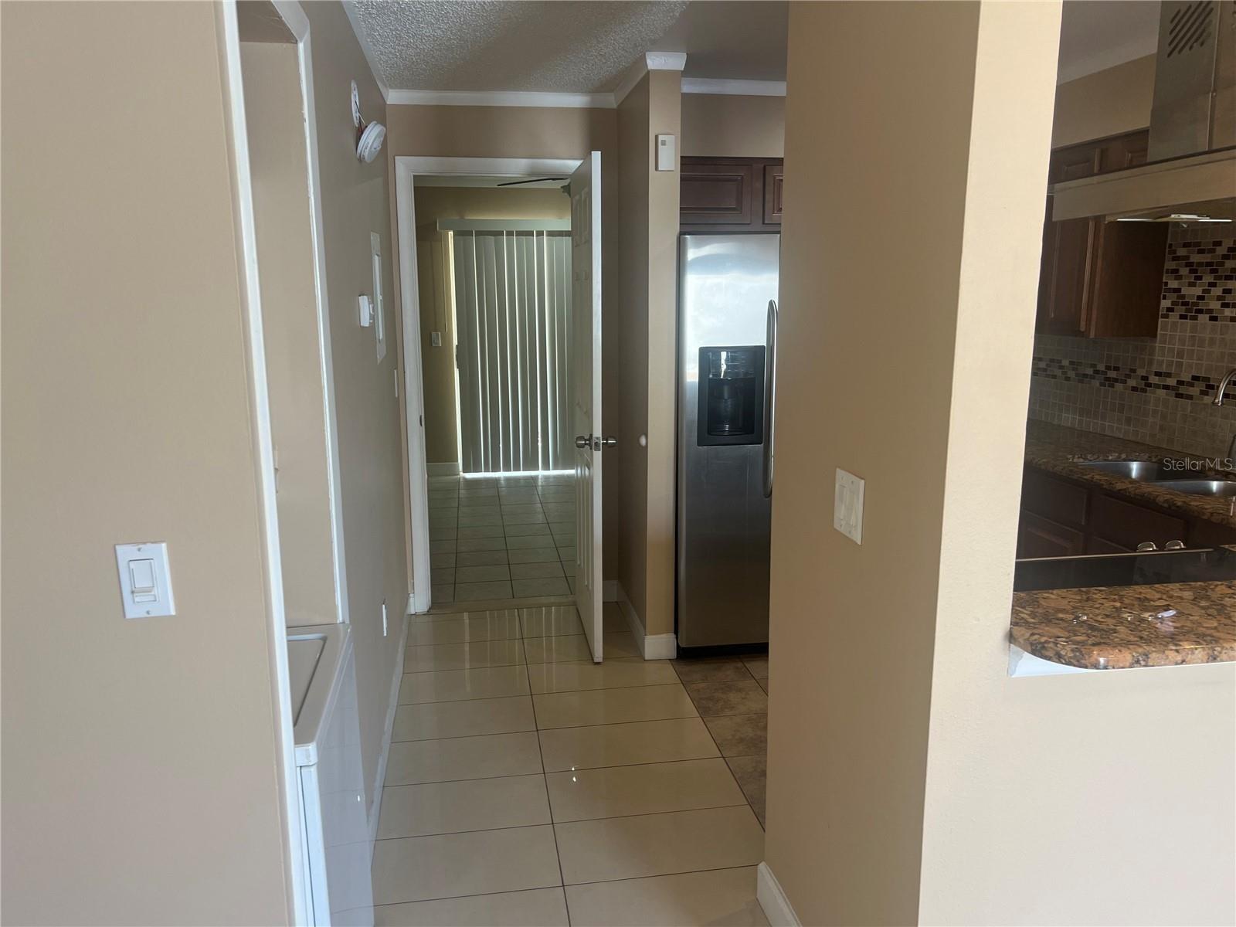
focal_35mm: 26
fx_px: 928
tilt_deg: -10.5
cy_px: 464
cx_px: 618
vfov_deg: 53.1
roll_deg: -0.7
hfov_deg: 67.3
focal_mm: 5.7
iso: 80
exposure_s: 1/60
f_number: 1.5
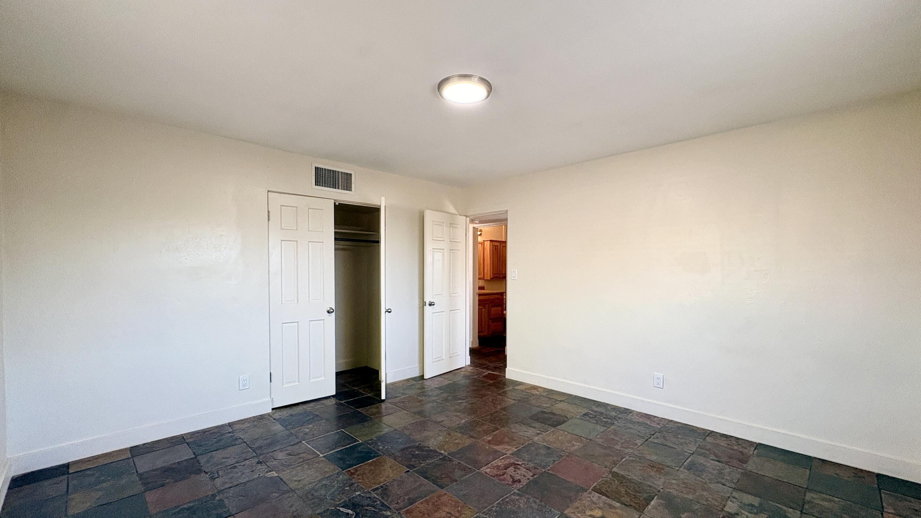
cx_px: 472
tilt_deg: -0.7
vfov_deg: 67.0
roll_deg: +0.0
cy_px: 278
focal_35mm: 16
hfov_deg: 99.3
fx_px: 391
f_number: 2.2
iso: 160
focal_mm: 2.22
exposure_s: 1/60
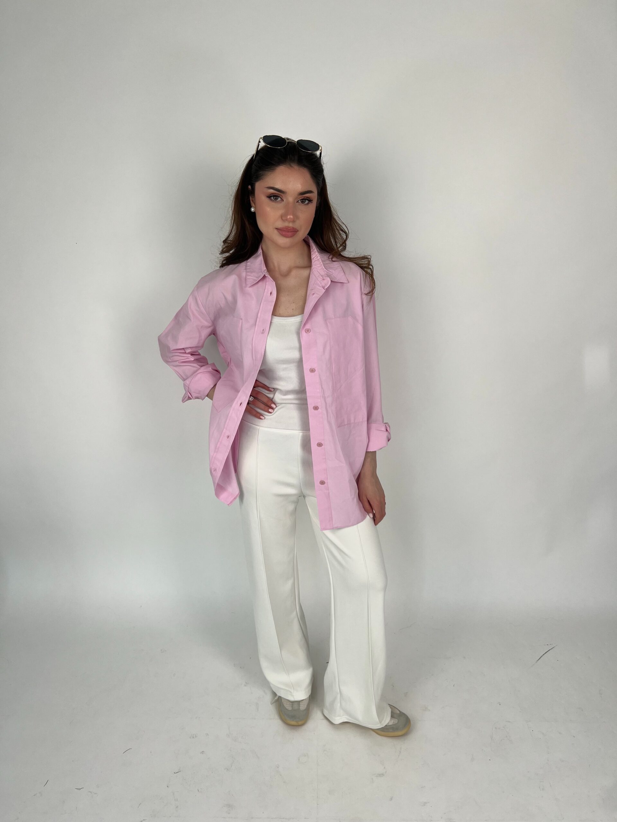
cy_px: 411
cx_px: 308
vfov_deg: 67.3
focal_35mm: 26
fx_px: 618
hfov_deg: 53.1
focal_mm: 5.7
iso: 40
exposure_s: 1/189
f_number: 1.5
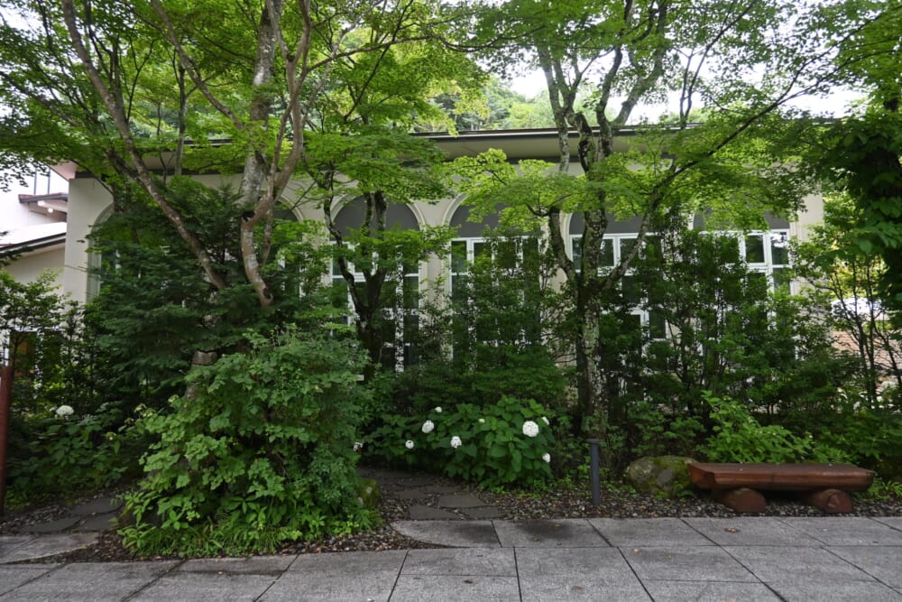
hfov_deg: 73.7
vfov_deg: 53.1
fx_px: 601
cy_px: 301
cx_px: 451
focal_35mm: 24
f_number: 3.5
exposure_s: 1/160
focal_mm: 16
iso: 400
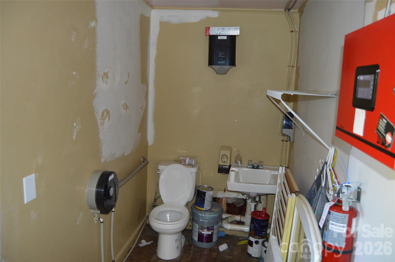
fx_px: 296
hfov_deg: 67.4
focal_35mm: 27
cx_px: 198
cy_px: 131
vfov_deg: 47.8
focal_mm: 18
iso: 1400
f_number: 3.5
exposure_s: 1/60
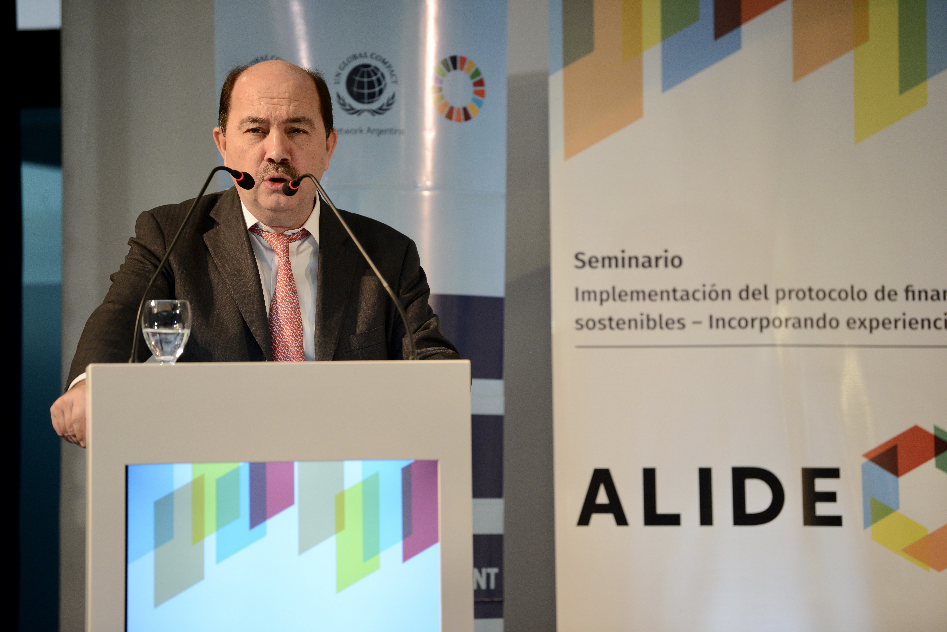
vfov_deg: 8.3
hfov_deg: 12.4
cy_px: 316
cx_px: 474
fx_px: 4342
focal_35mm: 165
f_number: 2.8
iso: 1000
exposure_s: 1/320
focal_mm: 165
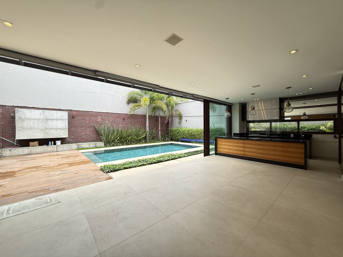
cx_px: 172
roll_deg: +0.0
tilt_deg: +0.9
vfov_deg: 85.7
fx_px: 139
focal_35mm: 14
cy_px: 128
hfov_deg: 102.1
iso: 50
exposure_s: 1/288
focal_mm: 2.22
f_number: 2.2
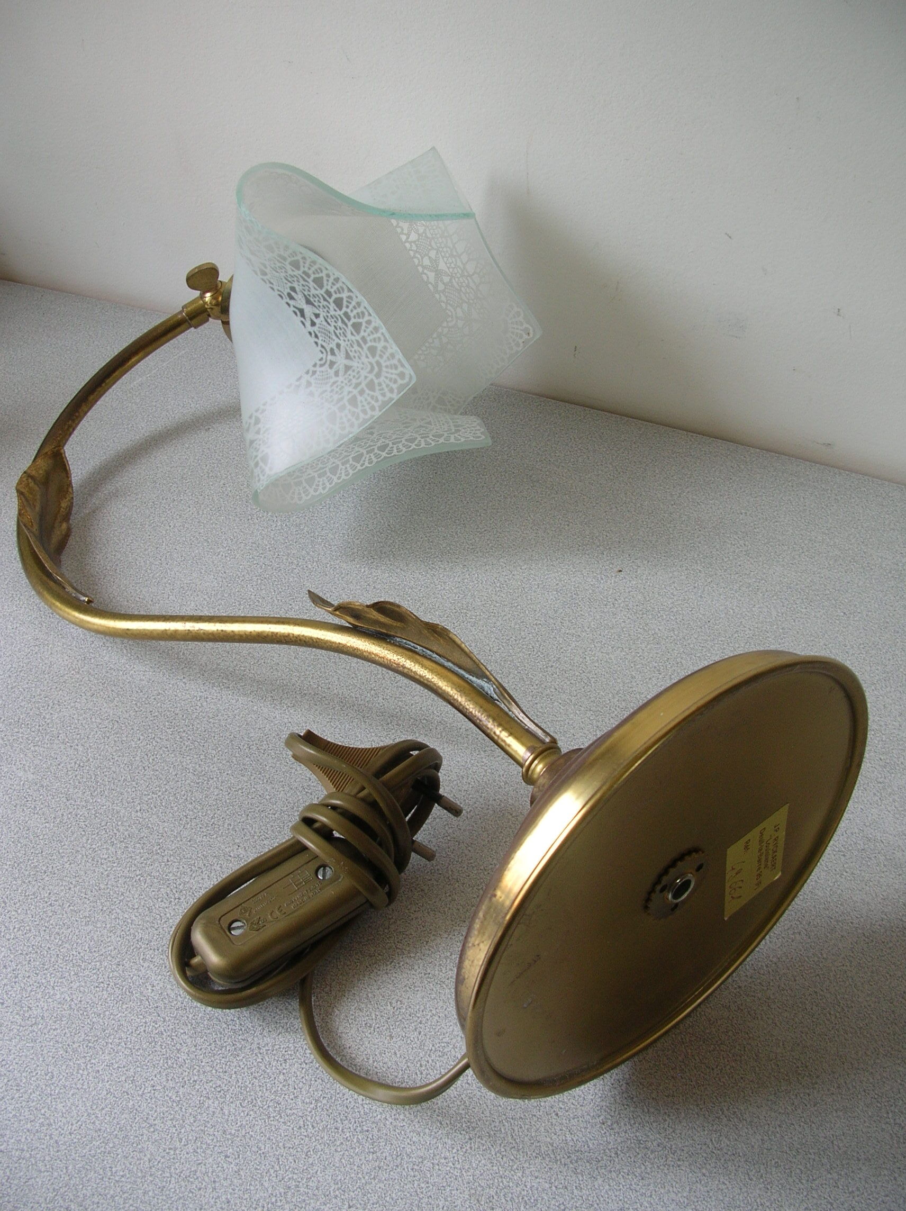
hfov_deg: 40.6
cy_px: 606
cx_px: 453
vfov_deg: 52.7
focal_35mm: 35
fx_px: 1223
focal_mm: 5.8
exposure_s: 1/23
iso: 50
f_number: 2.8
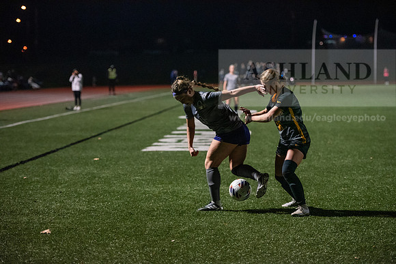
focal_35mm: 102
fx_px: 1122
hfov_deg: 20.0
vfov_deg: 13.4
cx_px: 198
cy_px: 132
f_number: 2.8
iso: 8000
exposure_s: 1/1250
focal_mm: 102
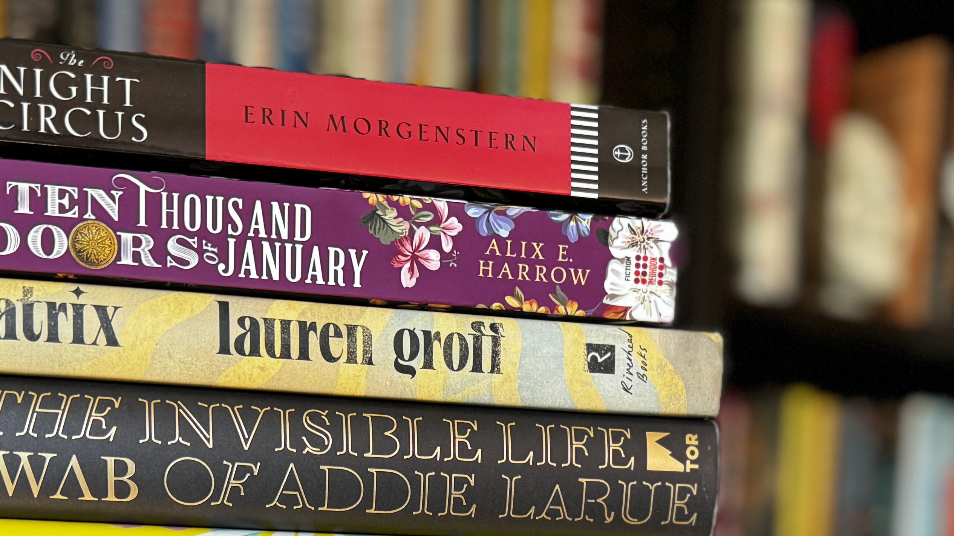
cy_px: 780
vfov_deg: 18.3
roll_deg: -1.7
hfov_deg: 35.4
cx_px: 541
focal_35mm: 59
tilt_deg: -9.8
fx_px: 1493
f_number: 1.78
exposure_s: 1/91
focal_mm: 6.76
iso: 200
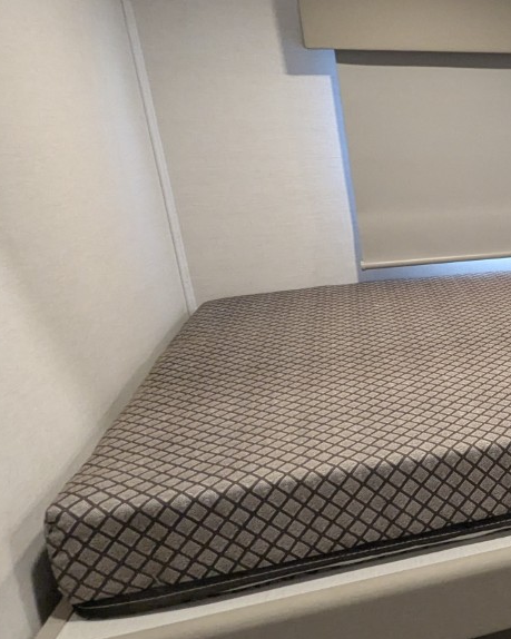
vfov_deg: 47.9
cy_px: 335
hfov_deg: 29.9
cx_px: 690
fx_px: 719
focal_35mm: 38
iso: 341
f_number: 2.2
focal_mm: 2.35
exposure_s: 1/62.3
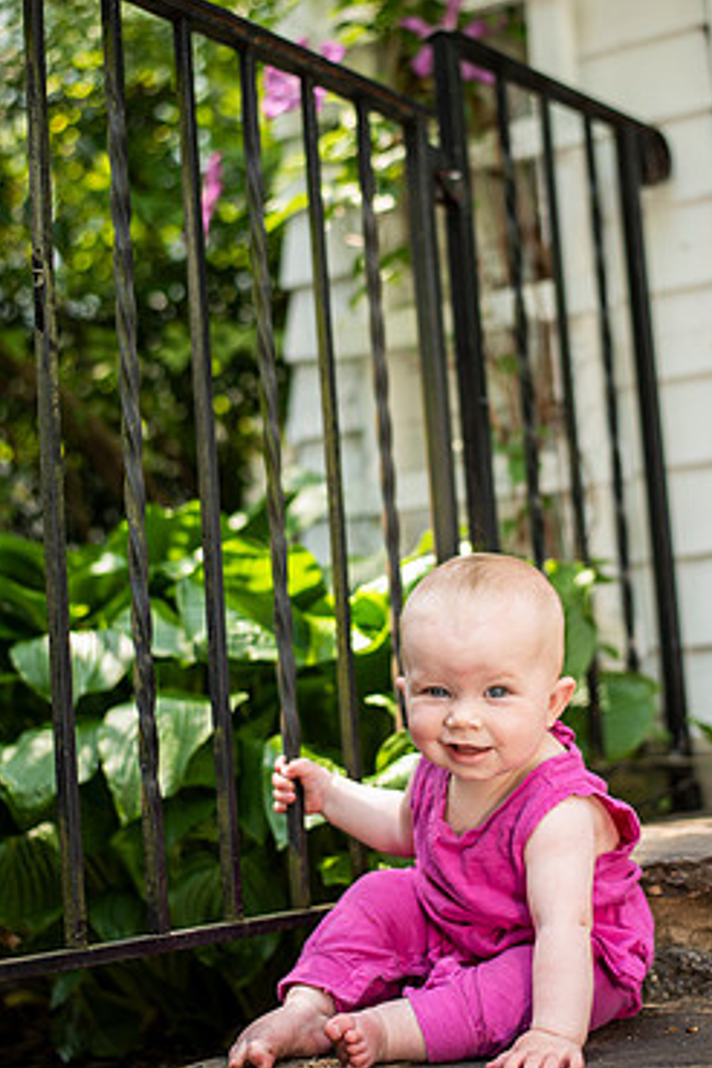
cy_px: 466
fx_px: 1810
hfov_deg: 22.3
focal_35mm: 61
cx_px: 388
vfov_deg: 32.8
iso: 400
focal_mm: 50
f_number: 2.2
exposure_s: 1/800
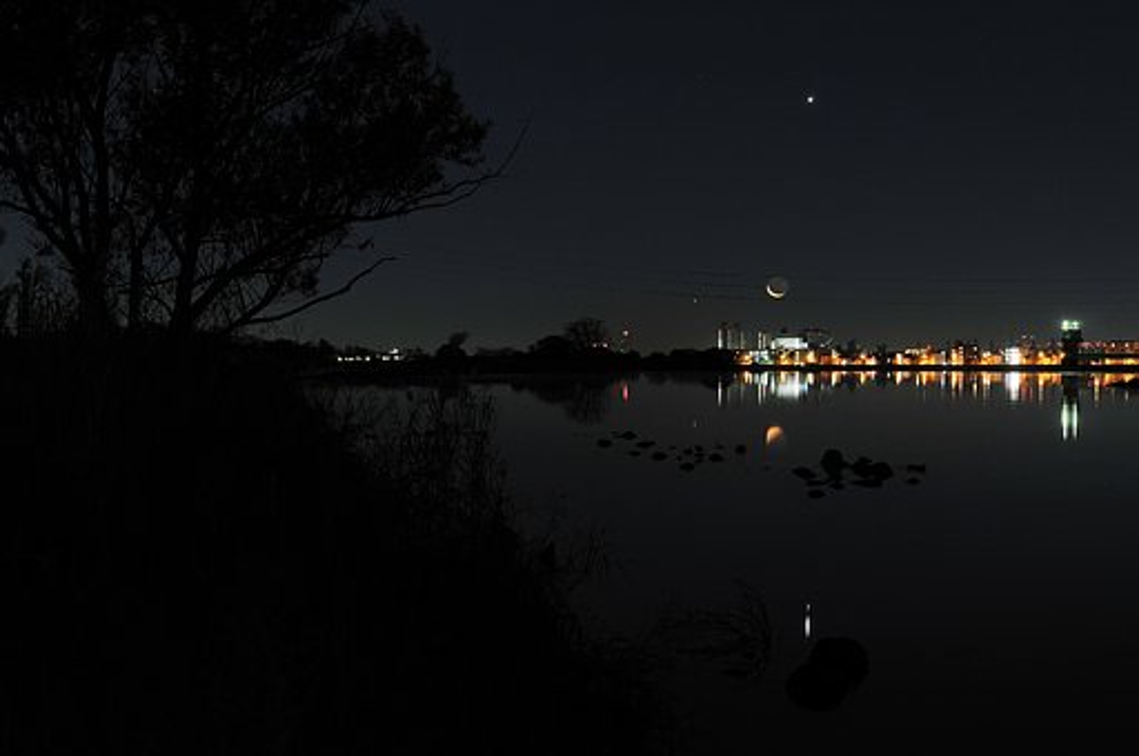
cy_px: 378
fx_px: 2085
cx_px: 570
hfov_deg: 30.5
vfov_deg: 20.6
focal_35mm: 66
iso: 400
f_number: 8
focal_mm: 44
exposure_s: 10
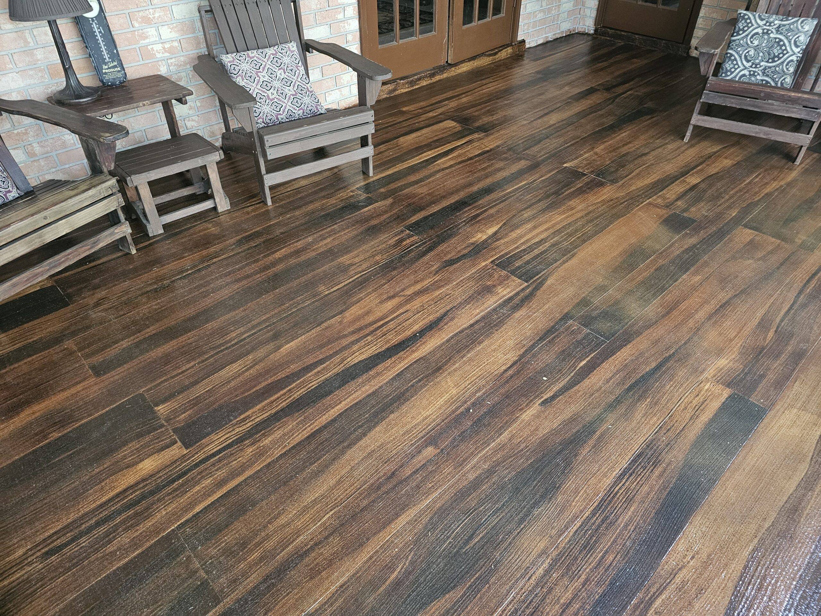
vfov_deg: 58.9
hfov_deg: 73.9
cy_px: 308
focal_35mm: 23
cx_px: 410
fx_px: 545
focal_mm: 6.3
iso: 640
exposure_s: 1/24
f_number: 1.7
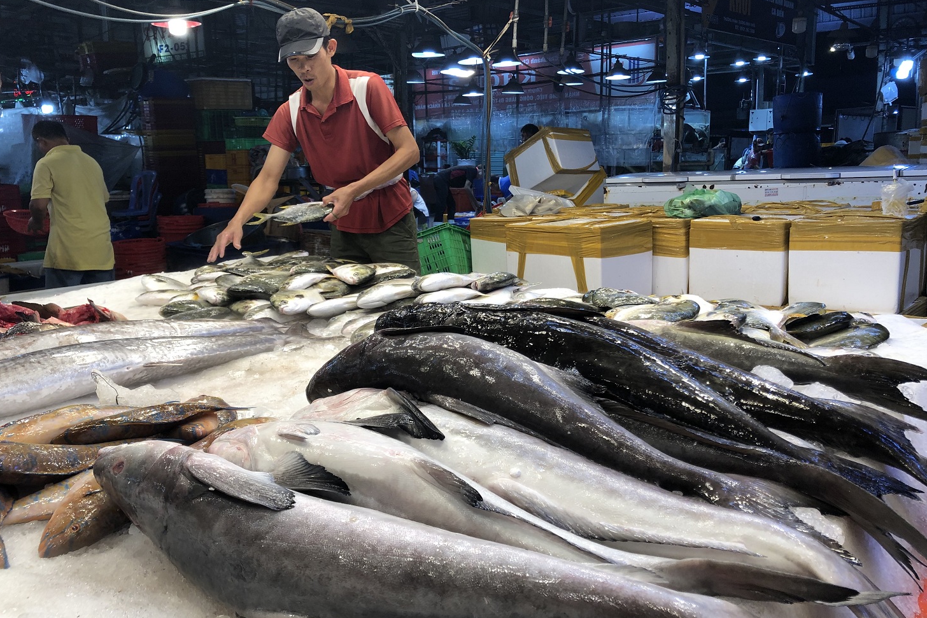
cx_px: 460
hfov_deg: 61.9
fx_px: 773
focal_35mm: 30
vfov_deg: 43.6
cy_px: 298
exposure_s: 1/100
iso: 40
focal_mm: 4
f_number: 1.8
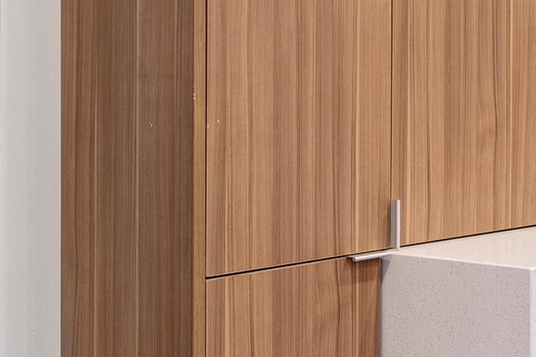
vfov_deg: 13.3
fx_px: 1518
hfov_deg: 19.7
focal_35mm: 102
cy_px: 18
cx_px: 477
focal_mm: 24
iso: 200
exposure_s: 1.3
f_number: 9
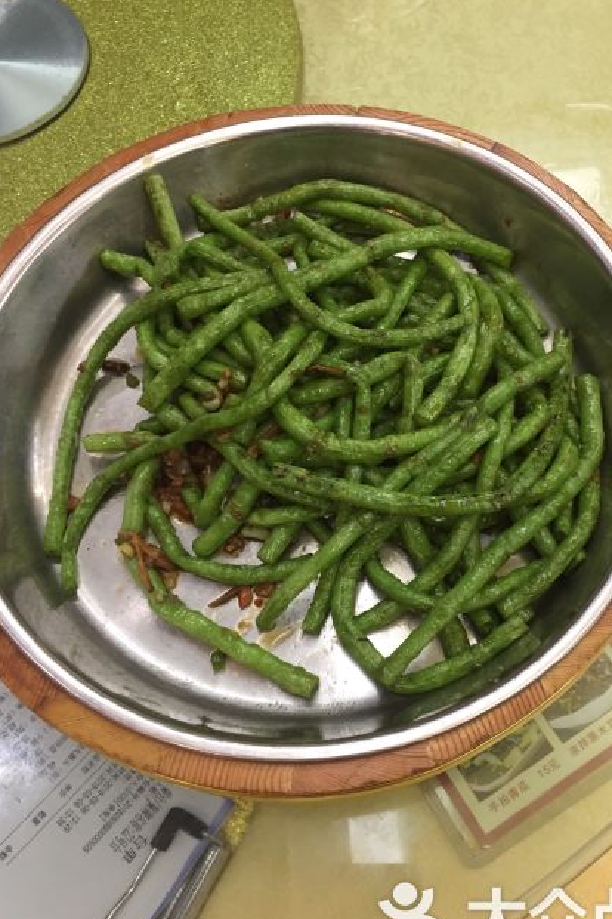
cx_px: 361
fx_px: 867
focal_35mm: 34
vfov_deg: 55.8
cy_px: 477
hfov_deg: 38.8
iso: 125
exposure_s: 1/30
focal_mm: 4.15
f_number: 2.2
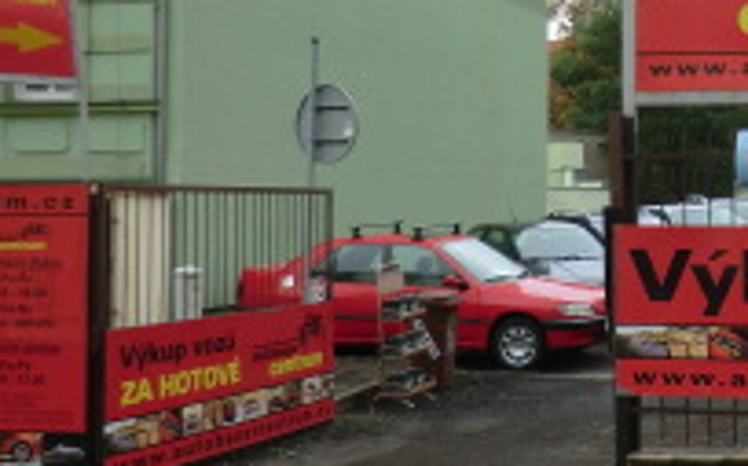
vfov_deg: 16.2
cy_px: 158
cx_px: 810
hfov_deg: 24.3
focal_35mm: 80
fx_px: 1629
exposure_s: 1/200
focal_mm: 4.3
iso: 64
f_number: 3.2
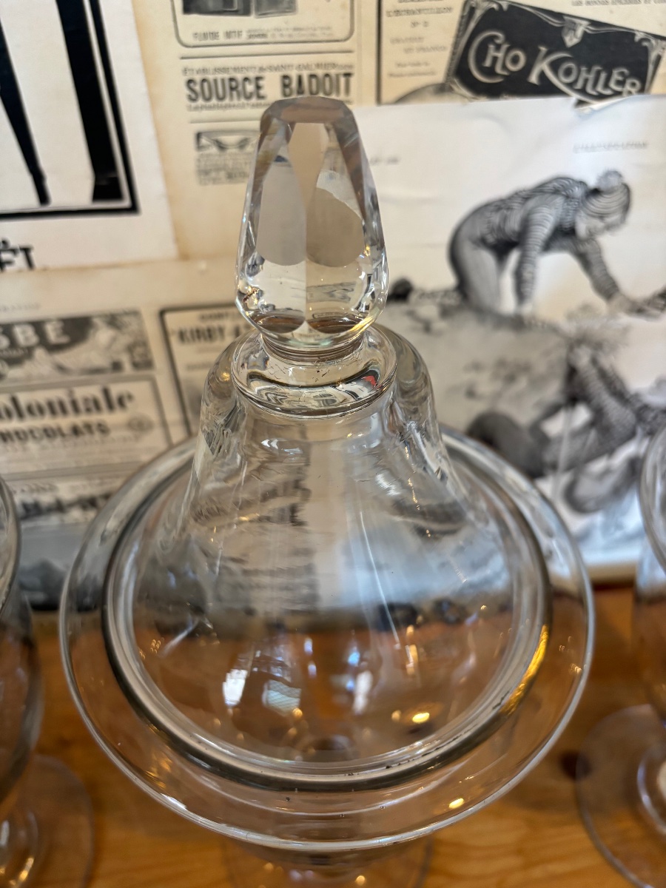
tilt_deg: -40.2
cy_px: 444
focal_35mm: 26
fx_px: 667
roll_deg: +0.6
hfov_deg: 53.1
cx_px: 333
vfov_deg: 67.3
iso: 250
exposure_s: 1/60
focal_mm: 5.96
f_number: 1.6
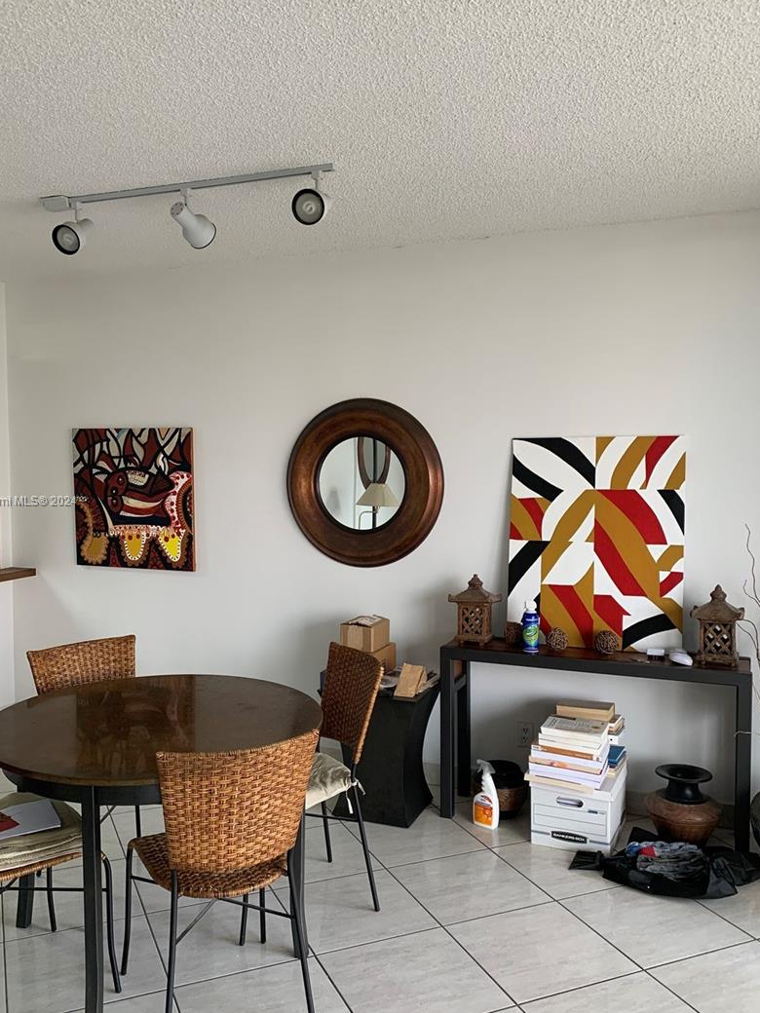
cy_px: 502
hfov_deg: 46.7
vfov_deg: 60.0
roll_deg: -0.6
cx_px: 337
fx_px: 878
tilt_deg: -3.7
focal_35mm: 30
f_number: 1.8
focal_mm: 4.25
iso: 80
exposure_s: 1/60
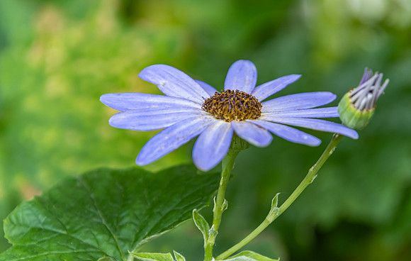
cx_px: 231
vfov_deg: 2.5
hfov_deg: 3.9
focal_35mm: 531
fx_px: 5975
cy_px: 109
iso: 400
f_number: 7.1
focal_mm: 300
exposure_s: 1/100
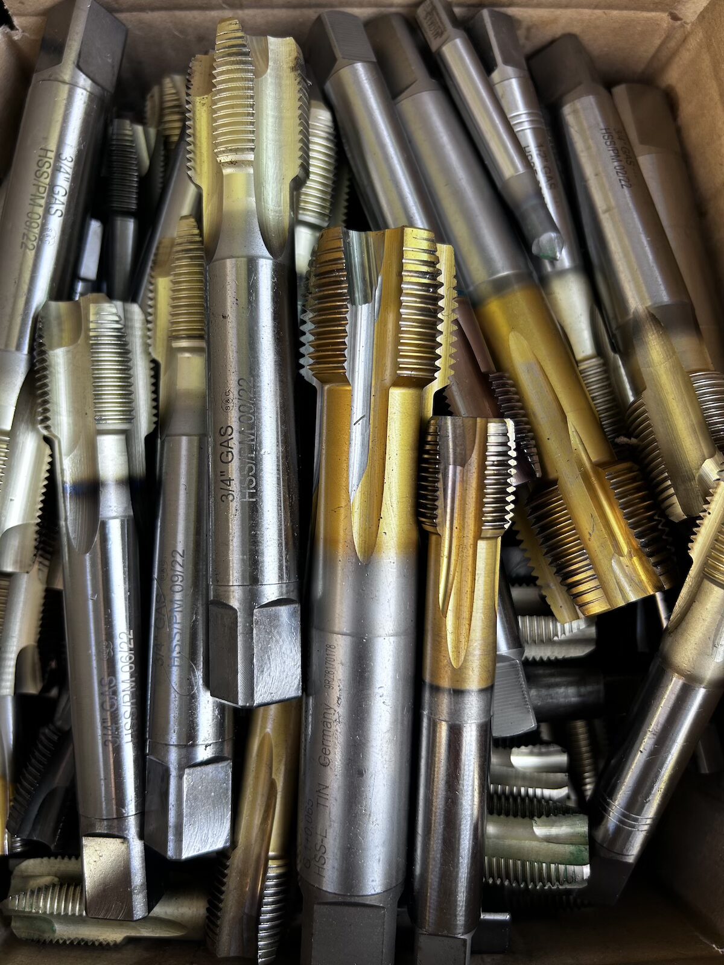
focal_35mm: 26
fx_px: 725
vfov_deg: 67.3
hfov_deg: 53.1
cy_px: 482
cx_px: 362
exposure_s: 1/121
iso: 64
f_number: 1.5
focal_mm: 5.7
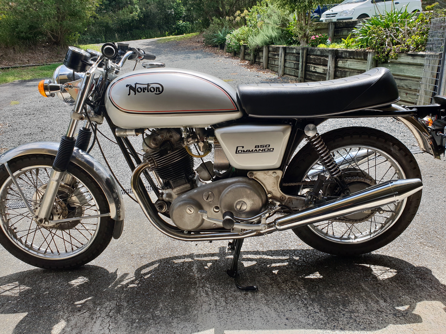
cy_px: 167
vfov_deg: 53.1
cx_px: 223
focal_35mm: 26
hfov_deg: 67.3
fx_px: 335
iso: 50
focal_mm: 4.3
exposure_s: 1/716
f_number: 2.4
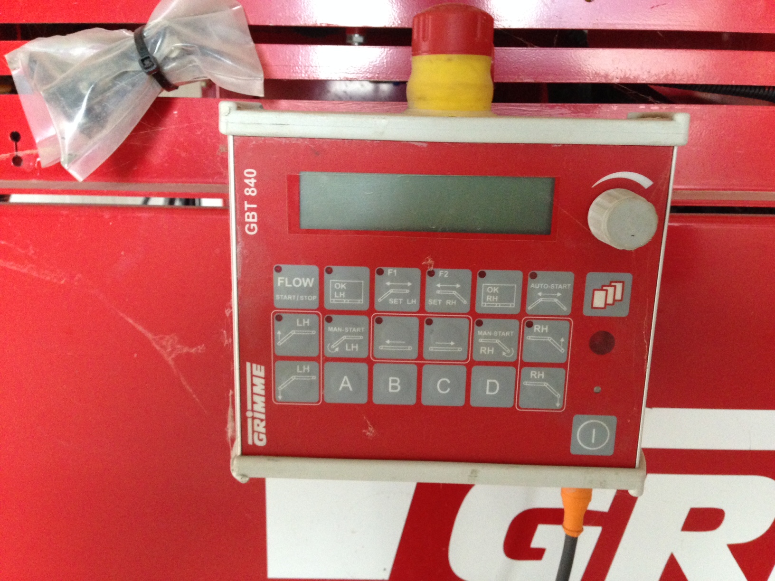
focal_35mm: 33
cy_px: 290
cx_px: 388
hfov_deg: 55.4
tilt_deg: -15.0
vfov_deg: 42.9
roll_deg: -0.5
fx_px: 739
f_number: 2.4
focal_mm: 4.12
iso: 320
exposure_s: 1/20
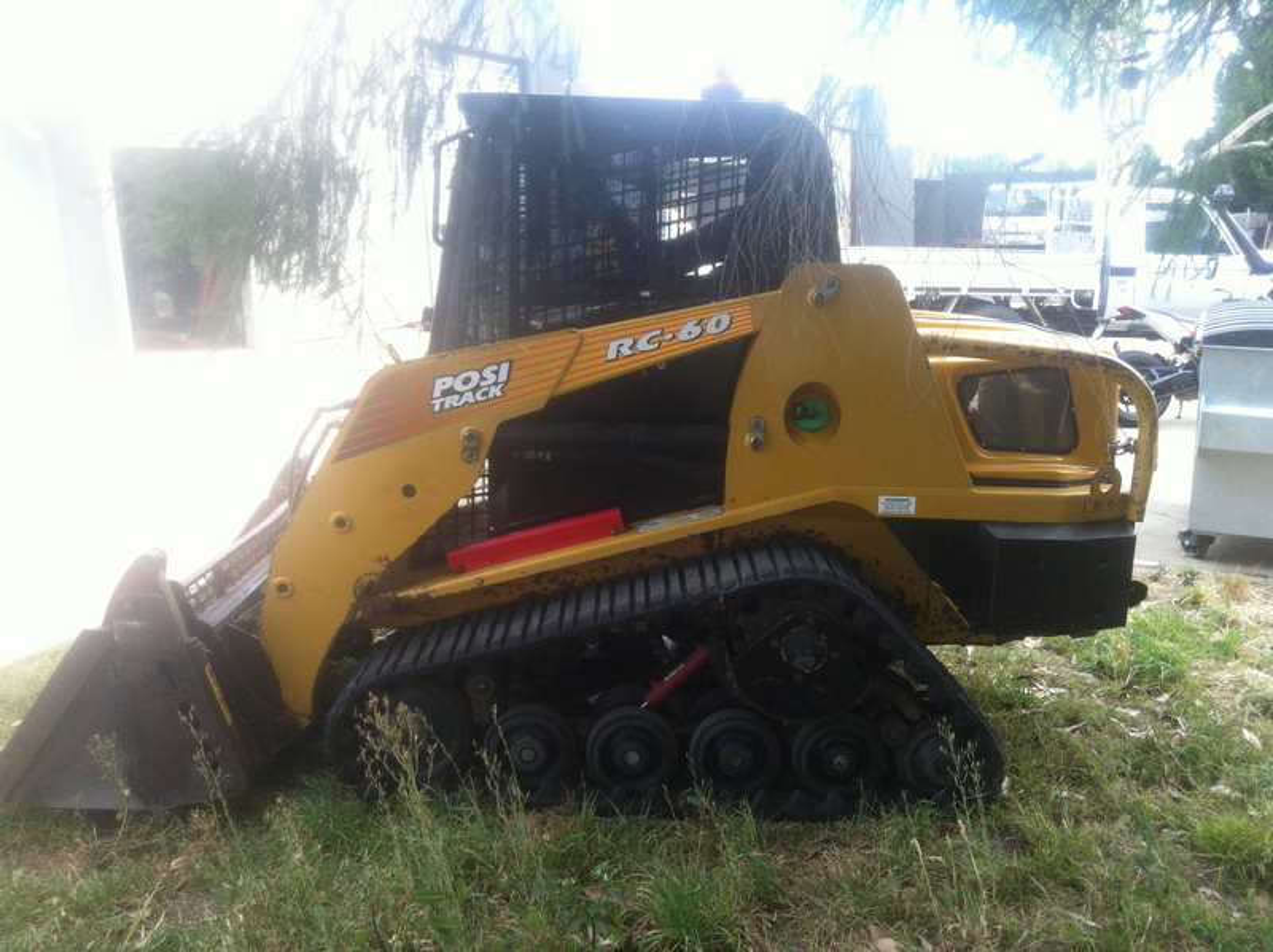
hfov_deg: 52.7
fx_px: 1286
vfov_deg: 40.6
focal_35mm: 35
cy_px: 476
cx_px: 636
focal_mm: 3.85
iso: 125
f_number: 2.8
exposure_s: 1/120
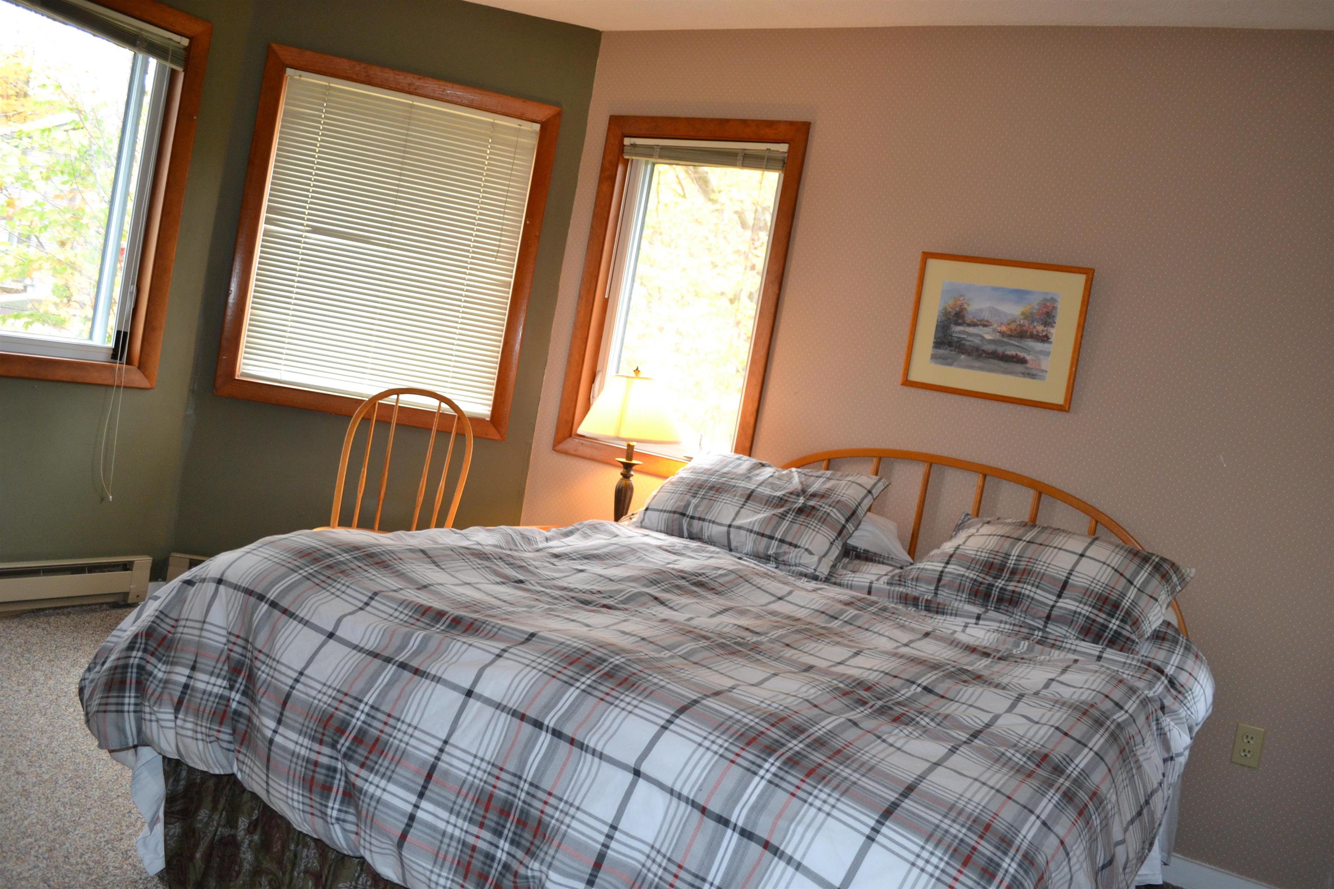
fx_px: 1000
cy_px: 444
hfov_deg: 67.4
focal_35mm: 27
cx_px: 667
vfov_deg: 47.9
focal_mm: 18
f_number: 3.5
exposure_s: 1/60
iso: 640
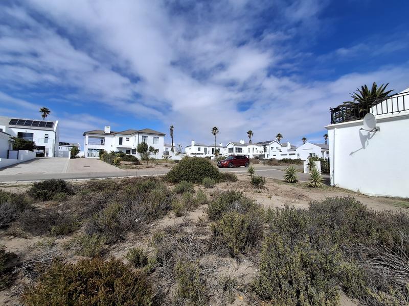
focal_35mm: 16
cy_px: 153
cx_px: 204
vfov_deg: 78.1
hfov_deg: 94.5
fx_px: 189
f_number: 2.2
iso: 40
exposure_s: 1/2326
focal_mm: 1.64
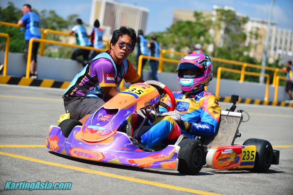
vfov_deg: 13.0
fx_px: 854
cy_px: 98
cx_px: 146
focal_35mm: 105
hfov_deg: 19.5
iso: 100
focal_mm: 105
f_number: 2.8
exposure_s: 1/2000
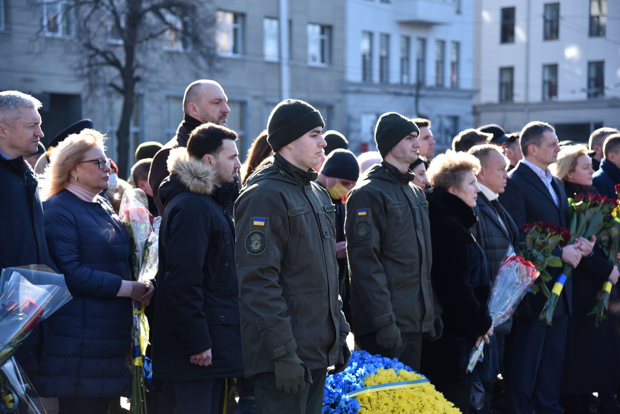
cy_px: 207
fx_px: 1465
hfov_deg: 23.9
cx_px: 310
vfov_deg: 16.1
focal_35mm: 85
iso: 320
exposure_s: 1/640
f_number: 4
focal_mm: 85
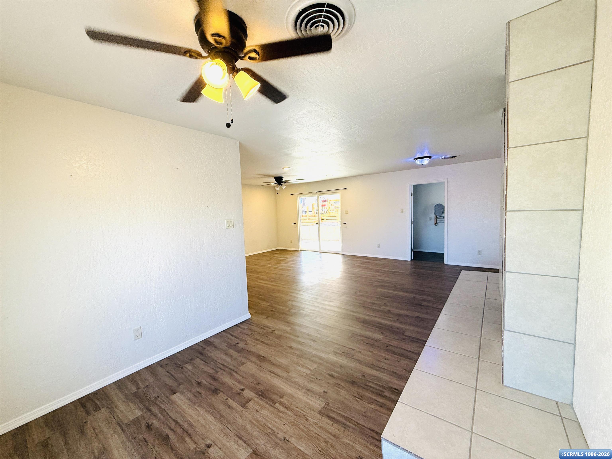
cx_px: 306
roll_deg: +1.8
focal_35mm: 14
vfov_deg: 85.7
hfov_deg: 102.1
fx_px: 248
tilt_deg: -4.9
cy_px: 230
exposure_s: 1/120
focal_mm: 2.22
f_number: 2.2
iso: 100
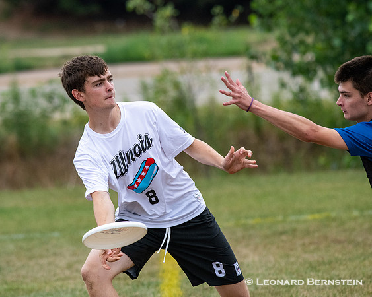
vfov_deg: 3.1
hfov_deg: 3.8
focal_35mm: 507
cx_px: 149
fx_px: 5578
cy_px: 148
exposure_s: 1/2500
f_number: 5.6
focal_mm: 300
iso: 1600
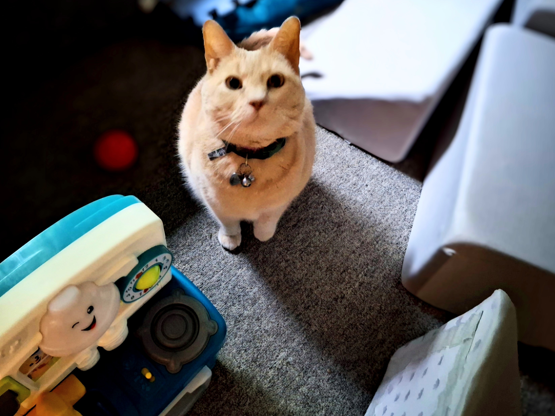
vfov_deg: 45.2
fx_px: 497
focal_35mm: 31
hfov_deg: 58.3
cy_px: 168
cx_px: 263
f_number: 1.8
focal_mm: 4.69
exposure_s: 1/13
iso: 1600
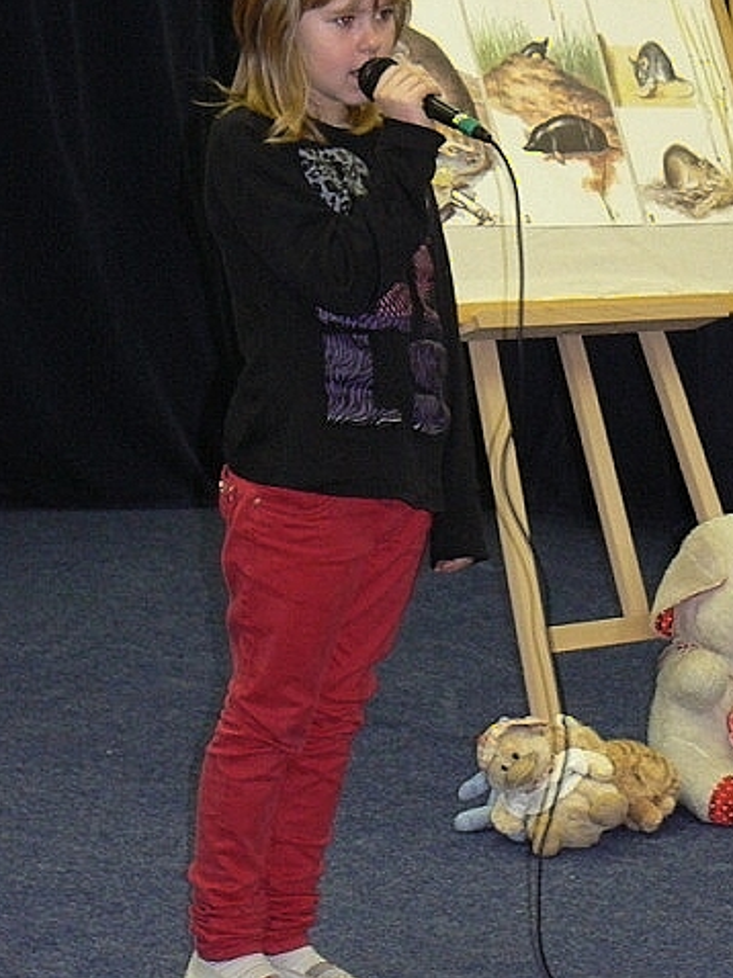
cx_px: 450
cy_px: 446
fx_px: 3674
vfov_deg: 15.2
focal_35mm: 130
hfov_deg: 11.4
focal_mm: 16.2
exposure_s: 1/30
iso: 200
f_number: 3.2
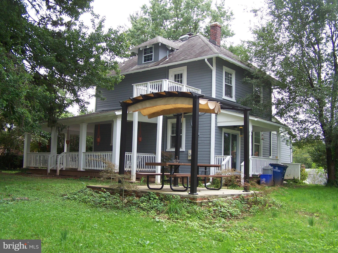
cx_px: 169
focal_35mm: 38
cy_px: 126
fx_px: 371
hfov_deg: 49.0
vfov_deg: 37.7
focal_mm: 6.3
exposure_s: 1/180
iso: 80
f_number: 2.8
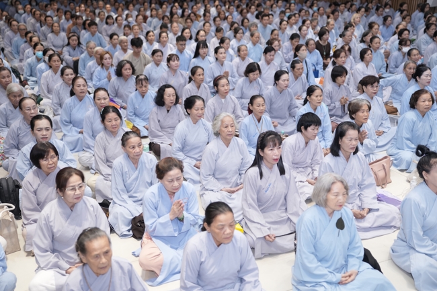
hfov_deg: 45.4
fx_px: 522
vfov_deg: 31.2
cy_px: 146
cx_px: 218
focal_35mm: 43
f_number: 2.2
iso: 1000
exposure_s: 1/200
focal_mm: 43
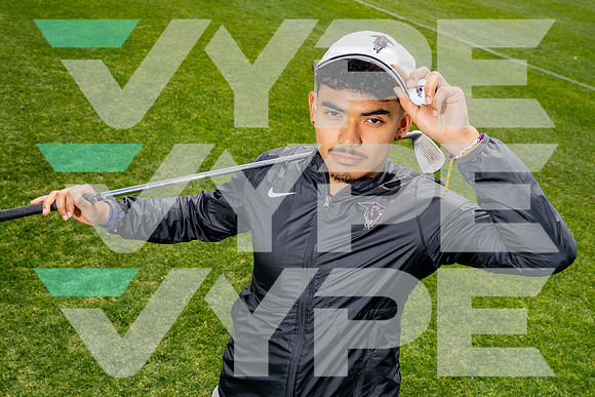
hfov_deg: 48.4
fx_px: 661
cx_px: 298
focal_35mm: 40
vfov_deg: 33.4
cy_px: 198
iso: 200
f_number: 11
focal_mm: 40
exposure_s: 1/250
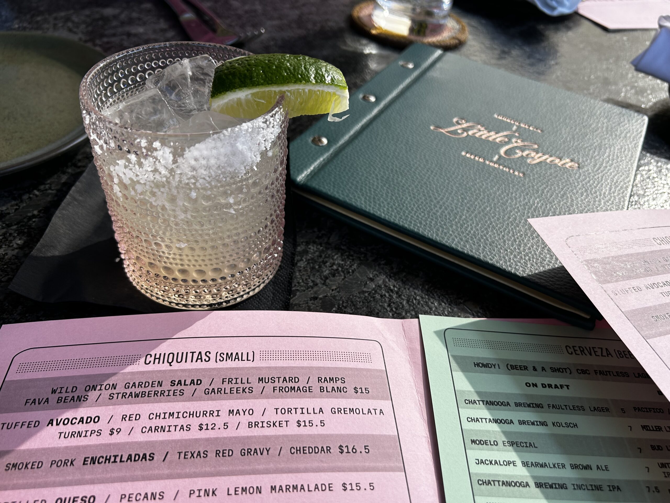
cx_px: 335
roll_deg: -7.1
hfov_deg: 67.3
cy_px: 252
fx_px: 503
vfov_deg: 53.1
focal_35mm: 26
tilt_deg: -43.6
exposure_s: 1/584
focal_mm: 5.7
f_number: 1.5
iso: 50
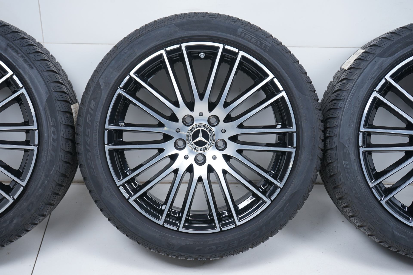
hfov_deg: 40.4
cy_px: 138
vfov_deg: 27.5
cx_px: 206
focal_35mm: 49
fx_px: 562
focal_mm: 49
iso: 250
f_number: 7.1
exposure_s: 1/125
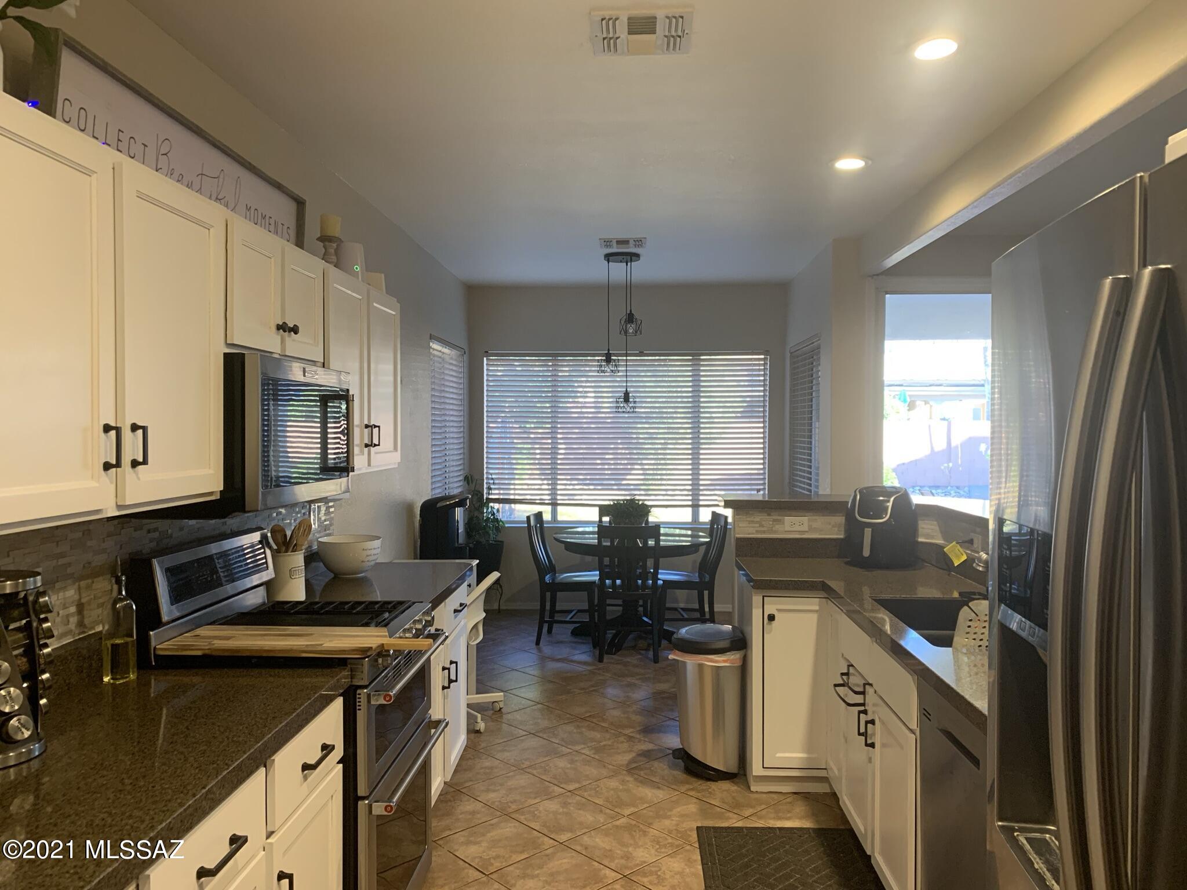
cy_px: 445
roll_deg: +0.1
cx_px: 594
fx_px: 892
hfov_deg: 67.3
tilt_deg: -2.0
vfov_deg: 53.1
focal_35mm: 26
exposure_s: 1/60
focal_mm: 4.25
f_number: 1.8
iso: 200
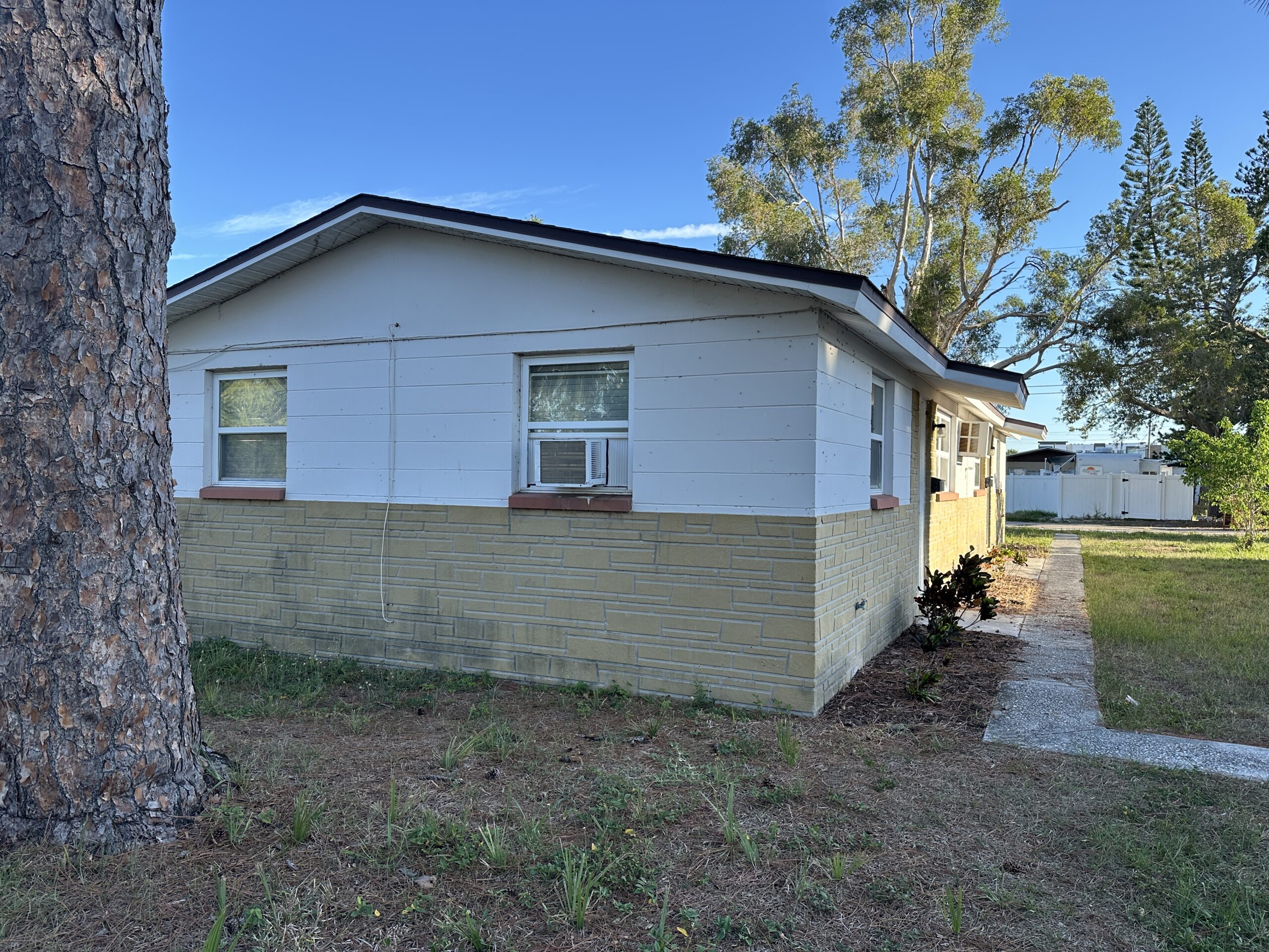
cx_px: 634
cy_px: 476
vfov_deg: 56.8
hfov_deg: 71.6
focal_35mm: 24
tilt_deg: -0.1
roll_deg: -1.1
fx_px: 880
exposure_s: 1/1119
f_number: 1.78
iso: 80
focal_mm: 6.86
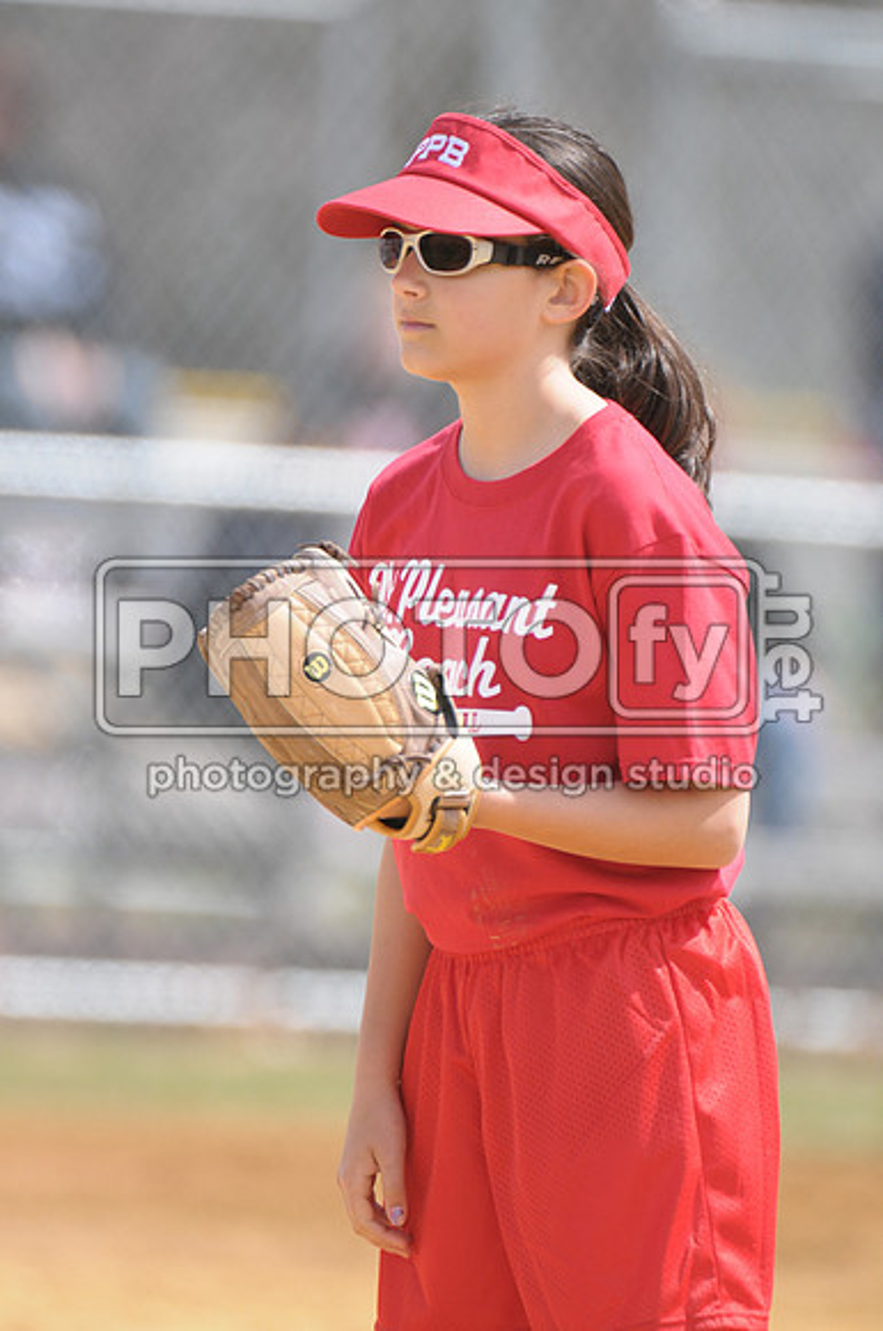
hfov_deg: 2.3
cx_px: 442
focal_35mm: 600
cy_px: 666
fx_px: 22139
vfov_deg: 3.4
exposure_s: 1/1600
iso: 400
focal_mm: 400
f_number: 4
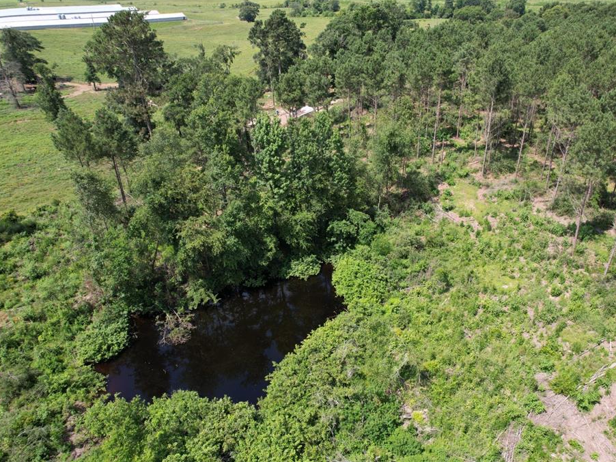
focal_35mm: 24
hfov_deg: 71.3
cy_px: 230
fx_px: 427
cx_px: 344
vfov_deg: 56.8
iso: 110
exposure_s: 1/1000
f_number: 2.8
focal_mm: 8.38
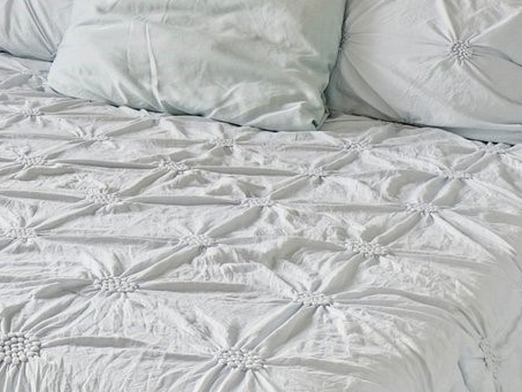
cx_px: -301
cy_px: -166
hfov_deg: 22.9
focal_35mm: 65
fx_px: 981
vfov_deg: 20.0
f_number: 8
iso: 400
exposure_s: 1/80
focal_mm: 10
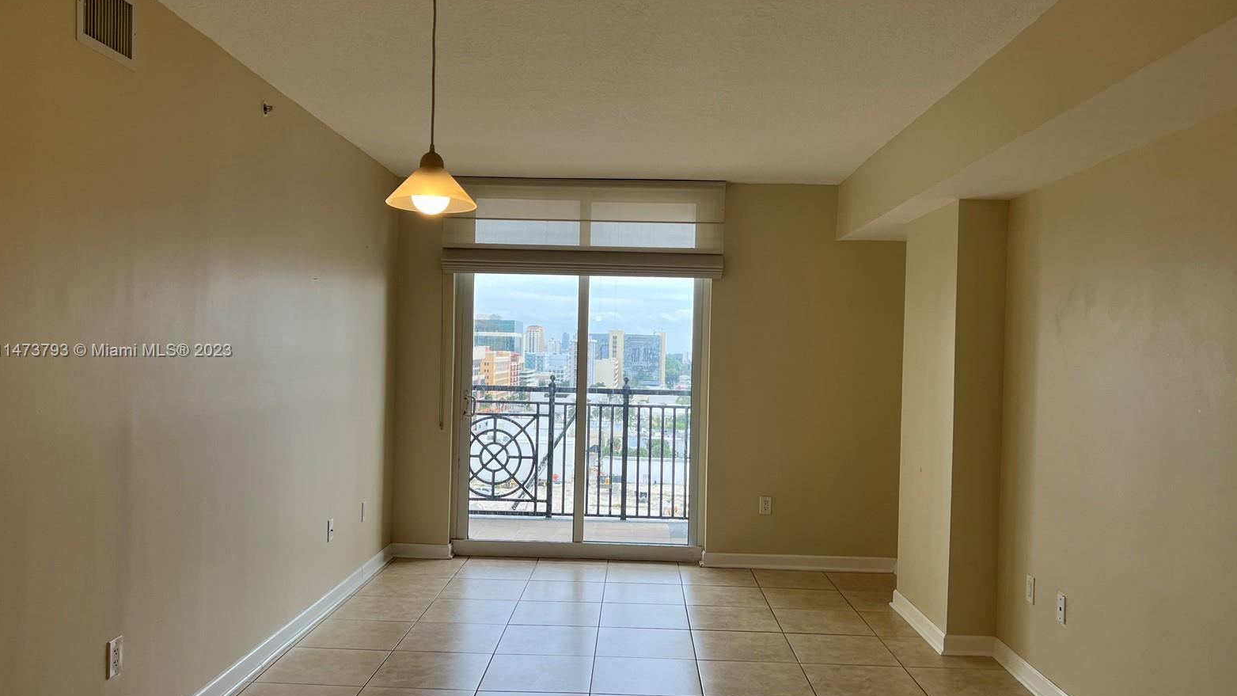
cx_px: 612
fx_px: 951
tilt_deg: -1.3
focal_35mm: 29
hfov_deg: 66.1
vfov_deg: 40.2
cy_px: 352
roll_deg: -1.4
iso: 50
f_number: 1.5
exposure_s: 1/316
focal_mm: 5.7
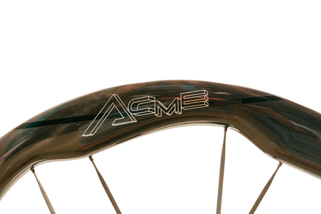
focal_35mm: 64
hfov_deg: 31.4
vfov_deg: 21.2
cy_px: 101
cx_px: 167
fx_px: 571
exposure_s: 1/125
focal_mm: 58
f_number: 11
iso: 10000
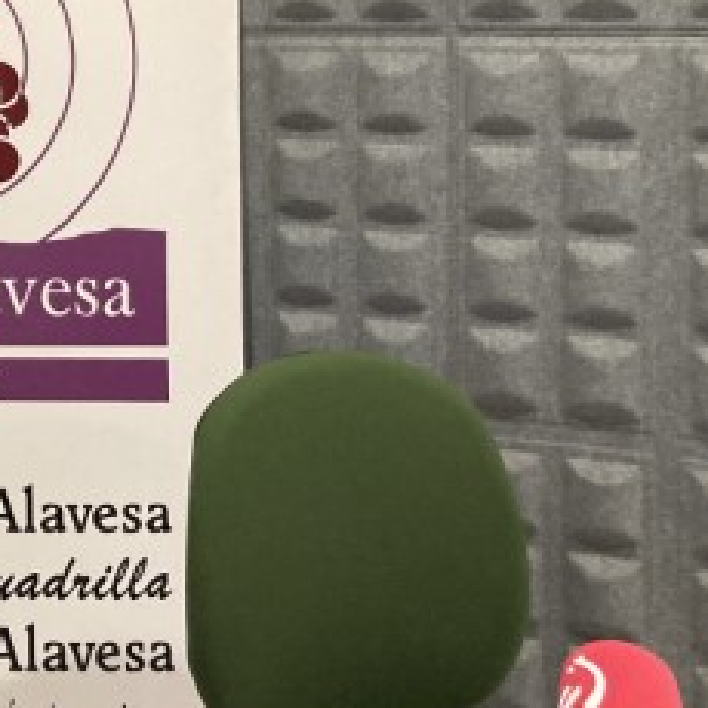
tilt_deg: -1.6
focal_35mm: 69
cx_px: -135
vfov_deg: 24.2
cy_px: 43
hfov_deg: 23.0
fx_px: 1597
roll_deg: -0.4
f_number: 1.8
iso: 400
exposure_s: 1/33
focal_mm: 3.99
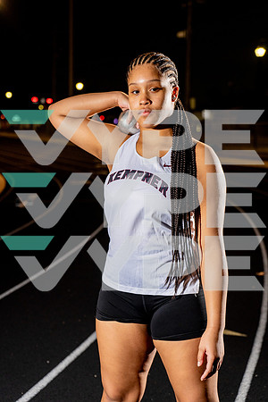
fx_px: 782
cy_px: 201
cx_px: 134
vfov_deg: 28.8
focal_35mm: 70
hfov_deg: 19.5
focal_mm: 70
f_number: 4
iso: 800
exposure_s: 1/250
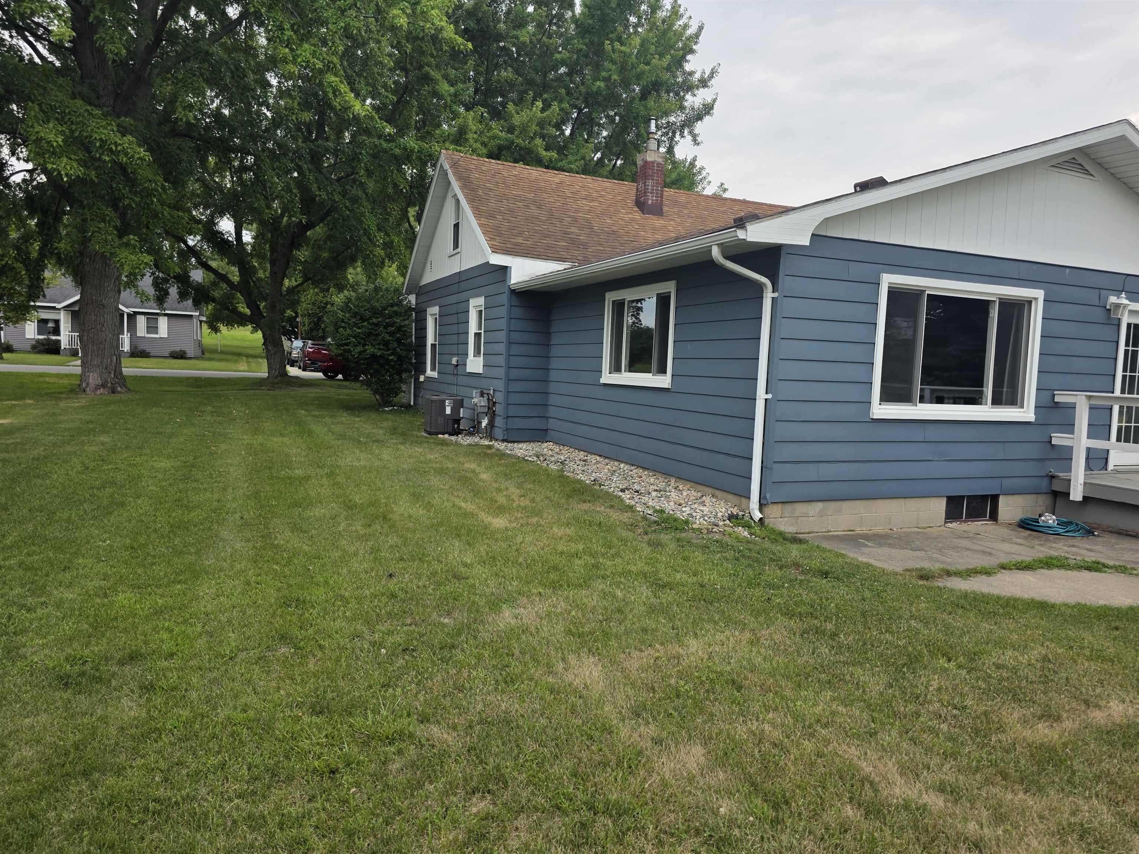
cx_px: 570
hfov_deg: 73.9
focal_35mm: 23
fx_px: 757
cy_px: 427
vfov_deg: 58.9
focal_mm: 6.3
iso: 80
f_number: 1.7
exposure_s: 1/2071
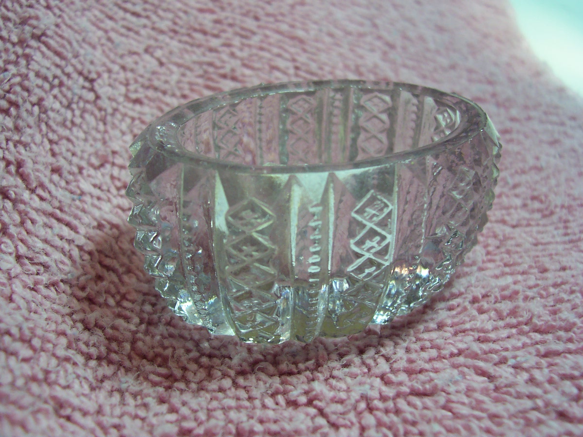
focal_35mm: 37
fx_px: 623
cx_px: 292
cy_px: 218
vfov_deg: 38.7
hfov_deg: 50.1
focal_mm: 5.6
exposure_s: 1/30
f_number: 2.8
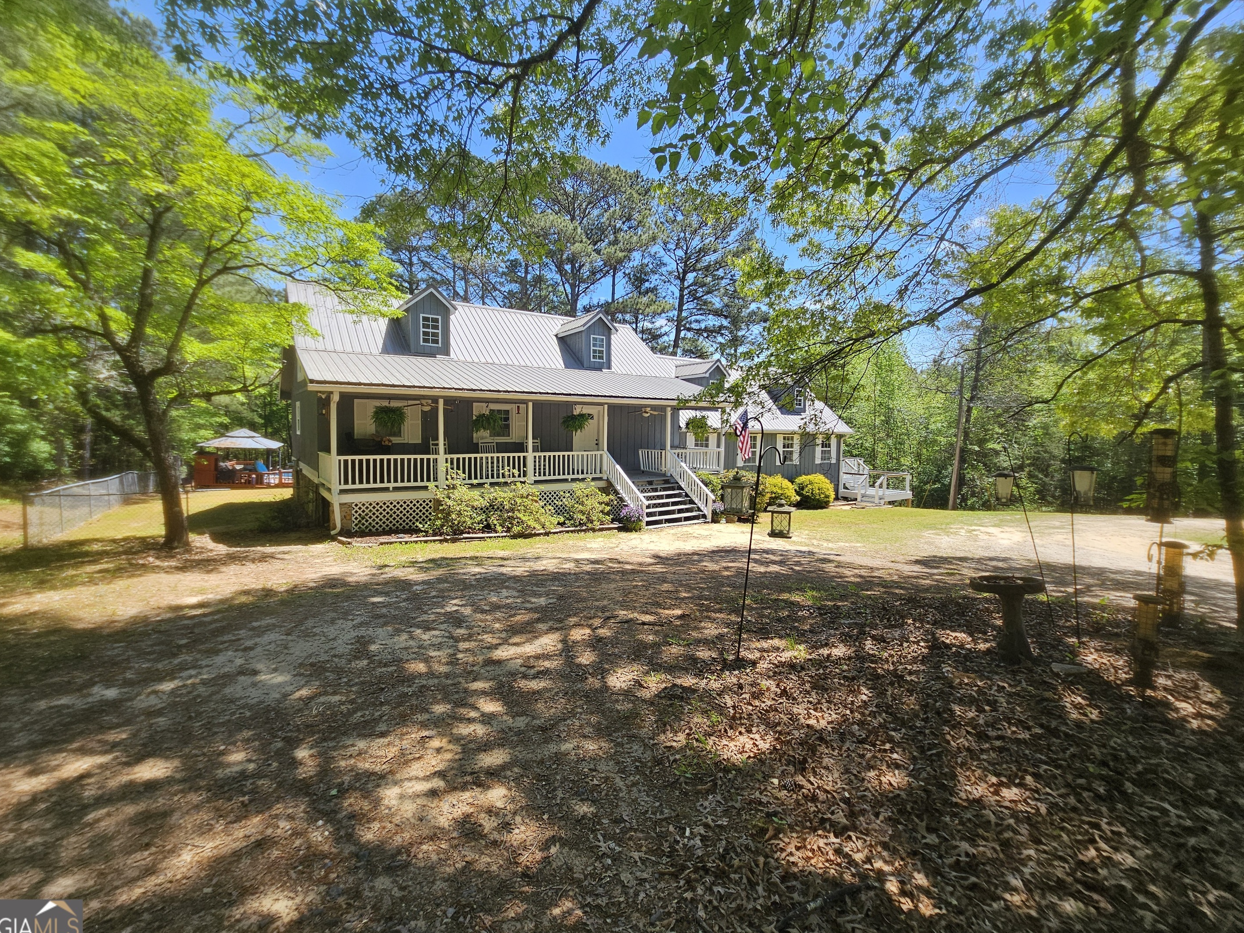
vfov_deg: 85.6
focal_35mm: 14
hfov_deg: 102.0
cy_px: 447
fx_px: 503
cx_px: 602
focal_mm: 2.2
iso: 50
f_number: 2.2
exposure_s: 1/805
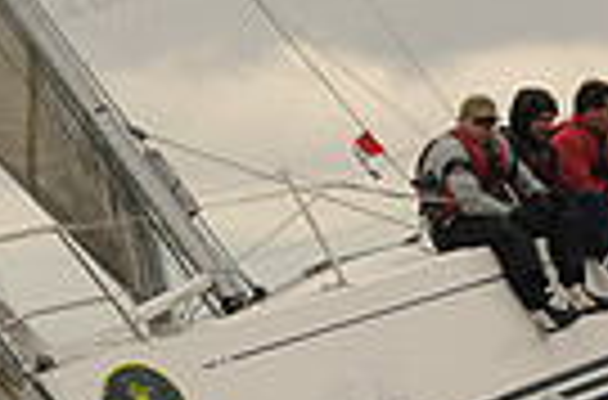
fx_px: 7607
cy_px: 213
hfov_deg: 4.6
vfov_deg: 3.0
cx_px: 392
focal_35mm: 452
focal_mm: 70
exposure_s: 1/1000
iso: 200
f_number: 5
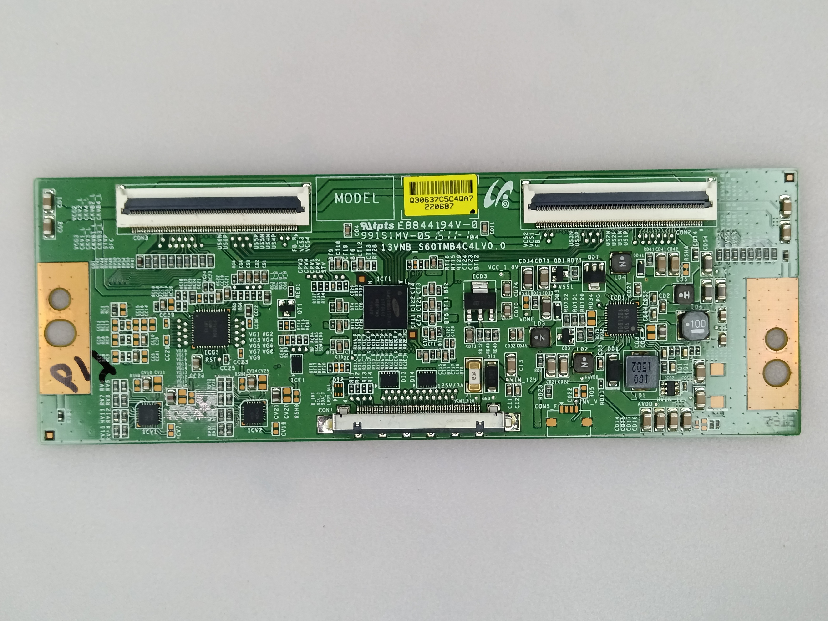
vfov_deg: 27.0
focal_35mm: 54
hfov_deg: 35.5
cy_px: 310
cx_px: 414
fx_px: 1292
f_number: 1.9
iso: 198
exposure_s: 1/101
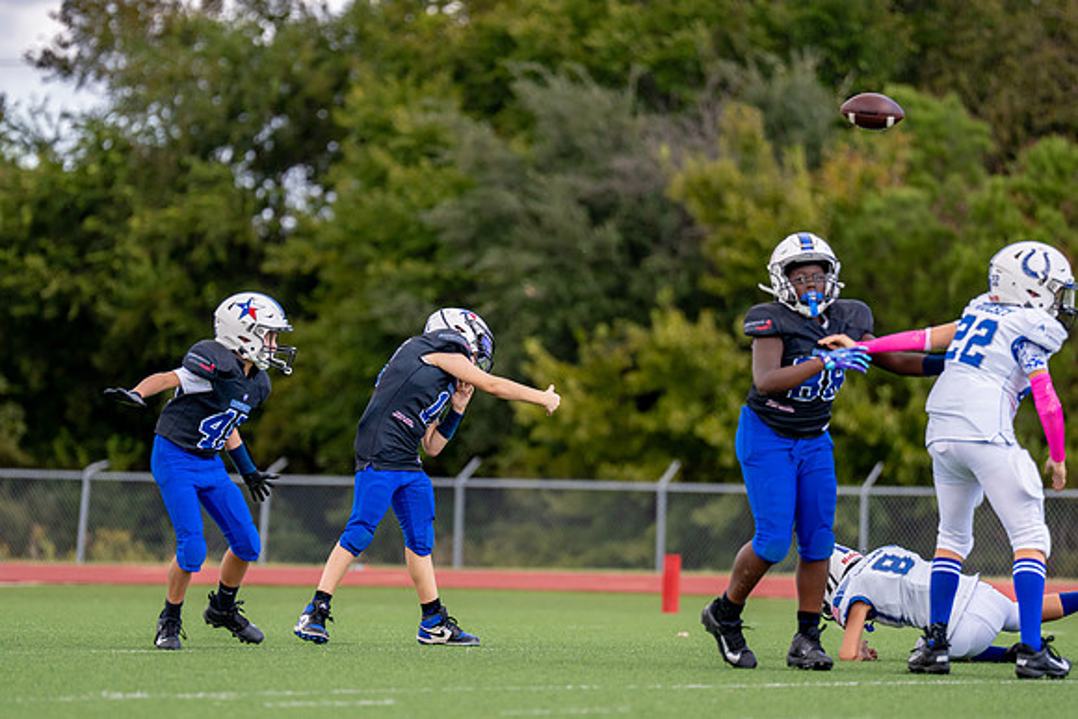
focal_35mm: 287
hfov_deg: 7.2
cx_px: 483
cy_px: 388
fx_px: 8591
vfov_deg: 4.8
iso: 320
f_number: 2.8
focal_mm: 200
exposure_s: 1/2500
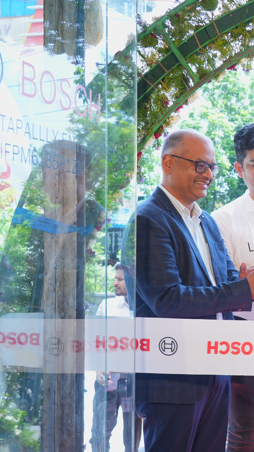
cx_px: 392
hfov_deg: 16.5
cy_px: 238
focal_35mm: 66
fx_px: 790
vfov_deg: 31.9
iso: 800
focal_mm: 33
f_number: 5.6
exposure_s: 1/250
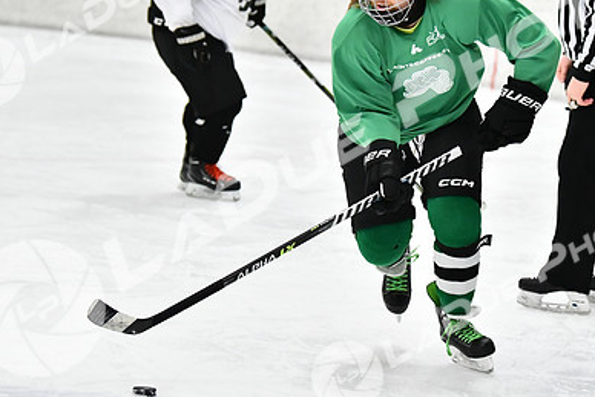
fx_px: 3786
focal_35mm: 229
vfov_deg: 6.0
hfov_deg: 9.0
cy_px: 151
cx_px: 308
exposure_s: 1/1250
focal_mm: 102
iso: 5000
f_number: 2.8
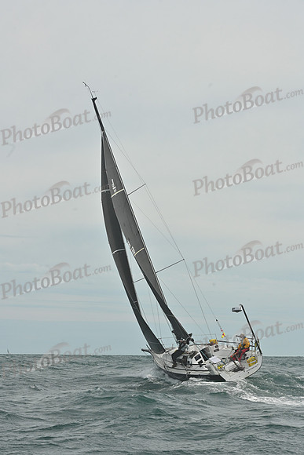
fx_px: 1165
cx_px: 152
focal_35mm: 92
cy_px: 228
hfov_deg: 14.9
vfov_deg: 22.1
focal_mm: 92
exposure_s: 1/1250
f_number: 11
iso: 320
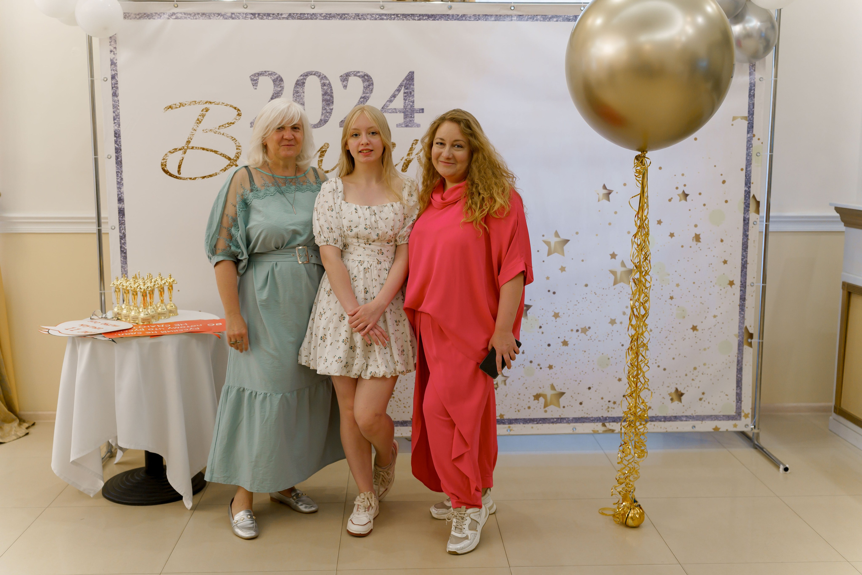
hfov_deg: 51.8
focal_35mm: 37
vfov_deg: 35.9
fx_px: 887
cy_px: 280
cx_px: 431
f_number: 2.5
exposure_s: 1/125
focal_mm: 35
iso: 800
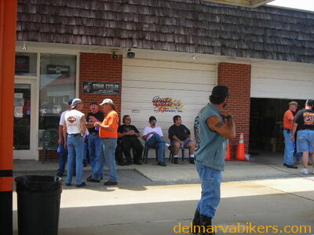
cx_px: 157
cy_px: 118
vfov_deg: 30.9
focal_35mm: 47
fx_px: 426
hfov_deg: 40.4
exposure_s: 1/196
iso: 50
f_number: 3.4
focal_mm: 7.8
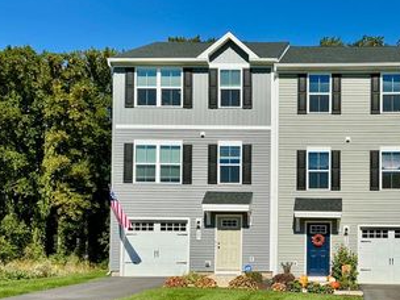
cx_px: 313
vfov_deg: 30.9
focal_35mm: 46
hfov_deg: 39.8
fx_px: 532
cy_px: 228
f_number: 1.8
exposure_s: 1/4785
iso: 25
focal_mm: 3
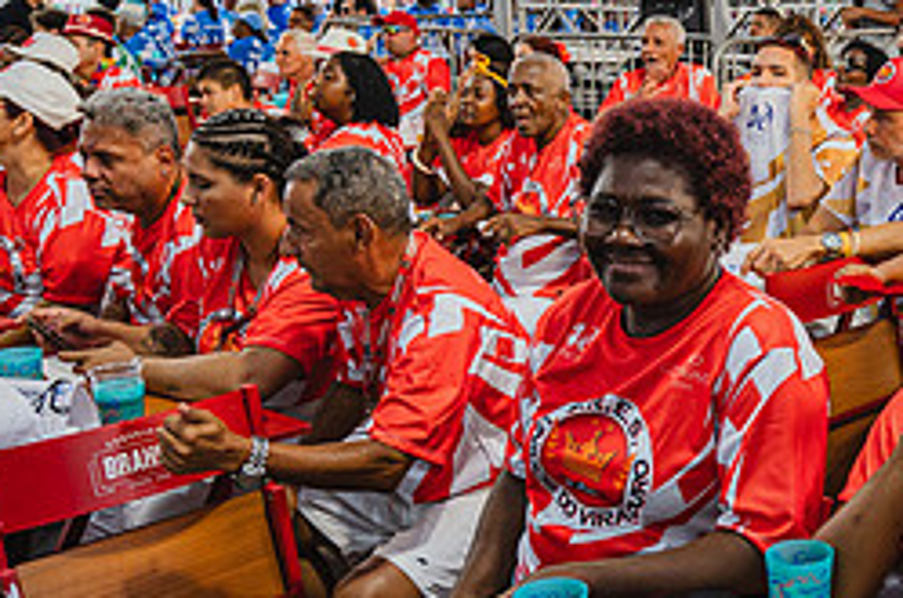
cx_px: 914
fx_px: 1402
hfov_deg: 32.7
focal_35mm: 56
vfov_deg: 24.1
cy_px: 265
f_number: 4
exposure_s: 1/320
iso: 1000
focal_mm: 24
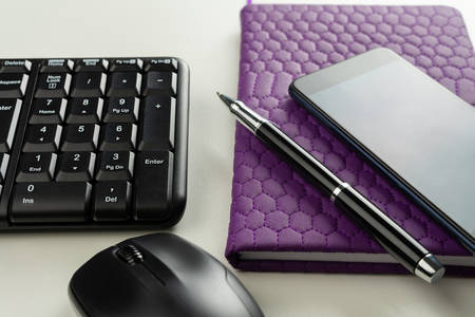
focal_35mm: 50
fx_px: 660
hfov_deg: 39.6
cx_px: 238
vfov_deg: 27.0
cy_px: 158
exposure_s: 1/80
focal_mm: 50
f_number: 9
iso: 100
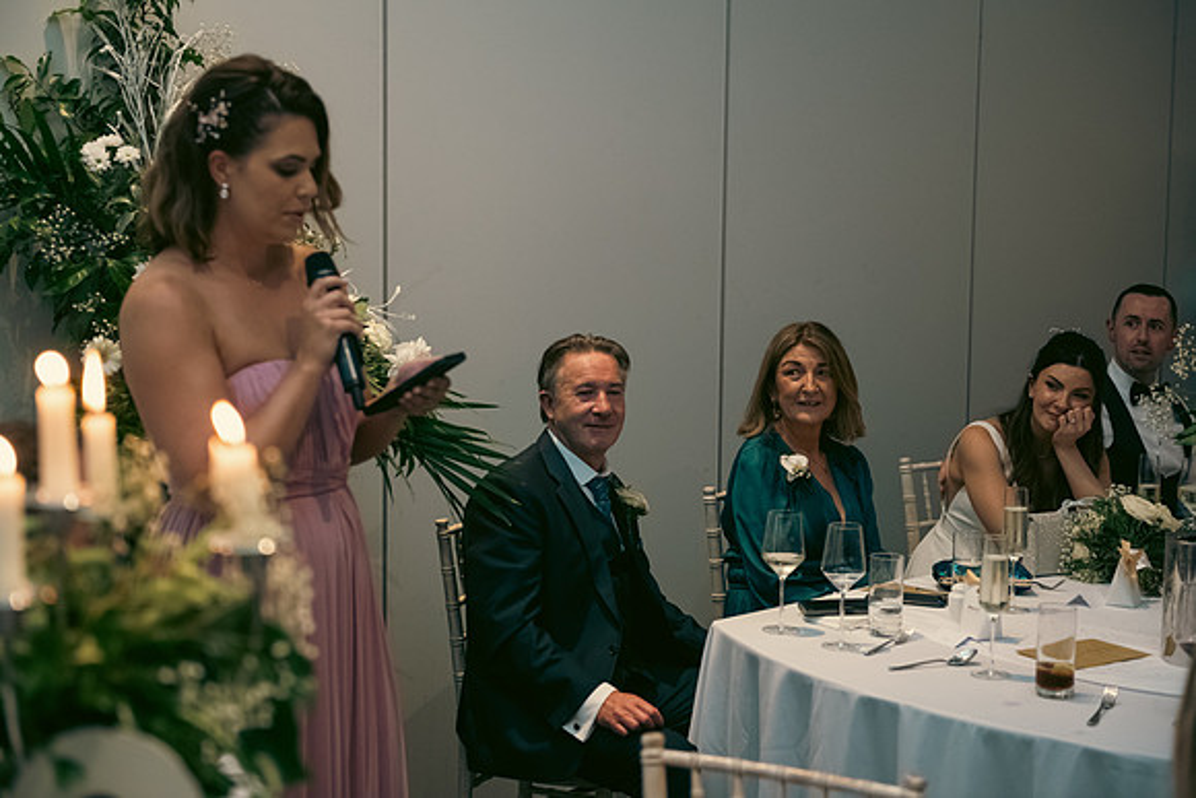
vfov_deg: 21.9
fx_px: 2060
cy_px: 399
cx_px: 598
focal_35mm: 62
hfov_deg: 32.4
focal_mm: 62
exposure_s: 1/160
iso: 2000
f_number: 3.5
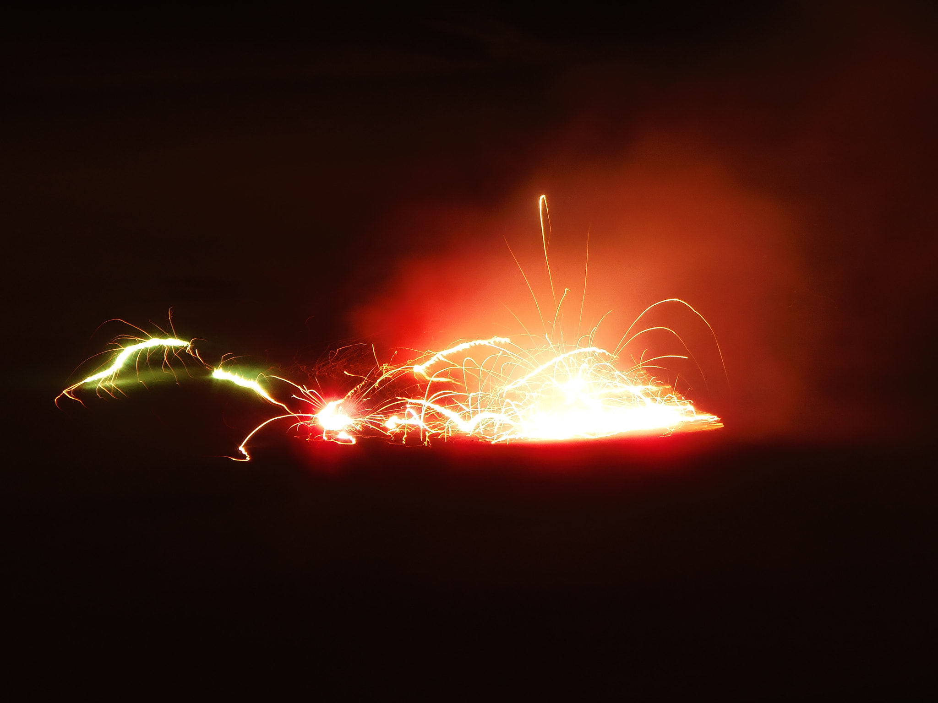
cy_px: 352
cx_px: 469
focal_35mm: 242
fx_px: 6558
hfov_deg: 8.2
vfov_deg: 6.1
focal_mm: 44.9
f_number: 6.9
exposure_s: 2
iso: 64
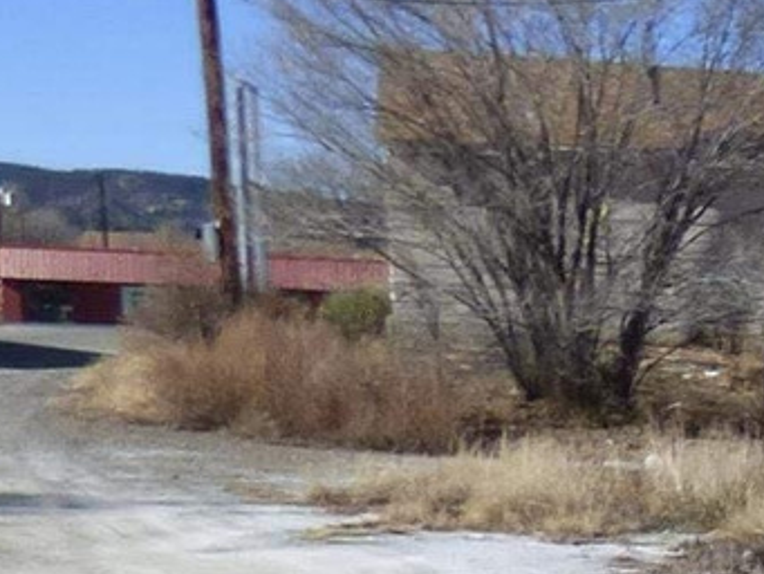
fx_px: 2649
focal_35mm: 120
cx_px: 1705
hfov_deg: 13.2
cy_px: 953
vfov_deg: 11.6
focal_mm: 3.58
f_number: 2.8
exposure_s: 1/2000
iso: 100
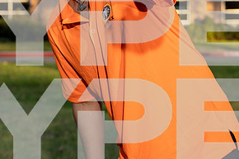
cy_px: 23
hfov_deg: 21.1
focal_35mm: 96
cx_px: 64
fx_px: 637
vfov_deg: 14.1
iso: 200
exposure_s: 1/250
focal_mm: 48
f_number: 3.5
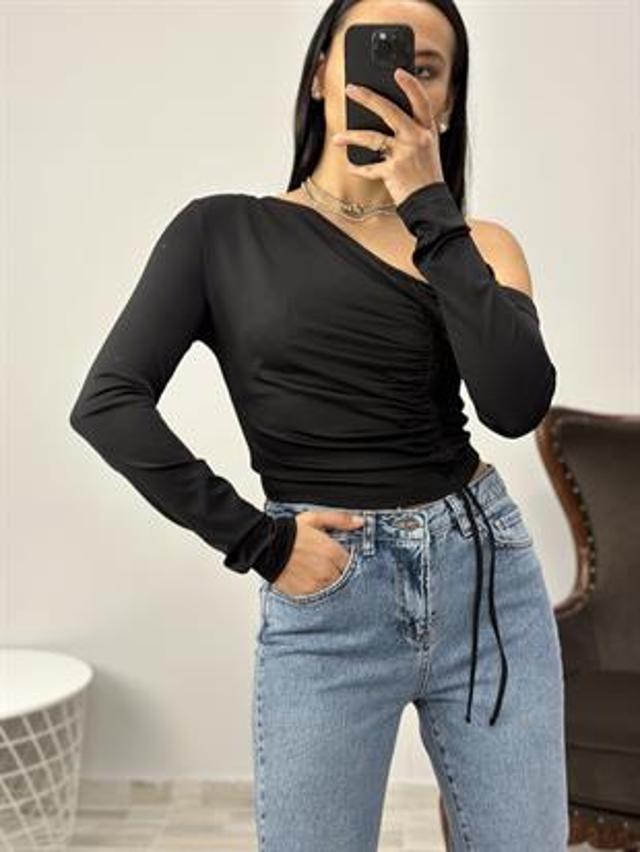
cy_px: 426
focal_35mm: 48
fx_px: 1183
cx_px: 320
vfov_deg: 39.6
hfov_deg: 30.3
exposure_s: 1/50
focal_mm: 6.86
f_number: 1.78
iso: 100
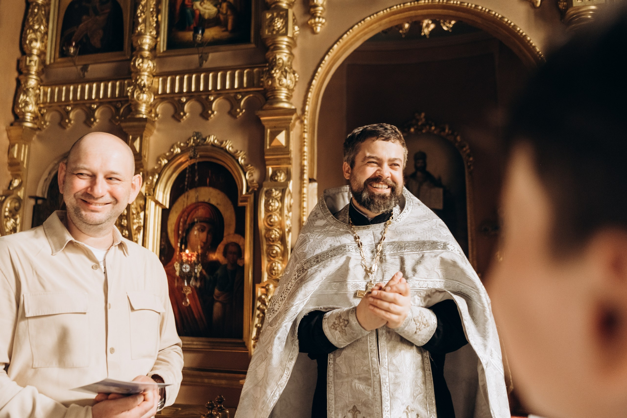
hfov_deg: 62.1
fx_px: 520
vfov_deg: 43.8
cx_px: 287
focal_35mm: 30
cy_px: 209
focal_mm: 18
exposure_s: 1/125
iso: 640
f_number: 1.6
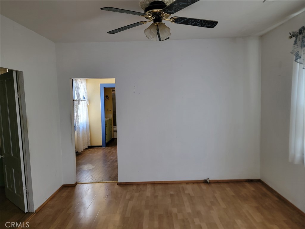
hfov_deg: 71.6
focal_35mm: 24
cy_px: 114
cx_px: 152
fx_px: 211
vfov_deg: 56.8
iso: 320
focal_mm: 6.7
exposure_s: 1/40
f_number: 1.8
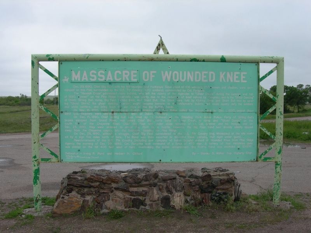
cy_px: 116
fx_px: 341
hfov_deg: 49.0
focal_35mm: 38
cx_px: 156
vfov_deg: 37.7
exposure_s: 1/220
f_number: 4.8
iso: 50
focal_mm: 7.8
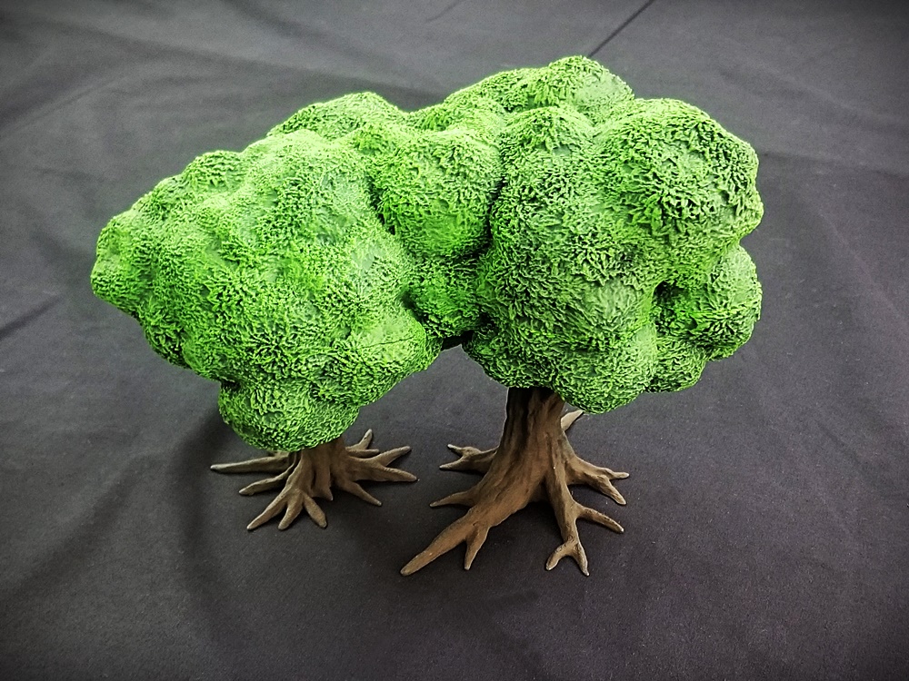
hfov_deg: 67.3
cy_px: 340
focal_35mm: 26
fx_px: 683
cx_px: 454
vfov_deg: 53.1
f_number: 1.7
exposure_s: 1/13
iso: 250
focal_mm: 4.25
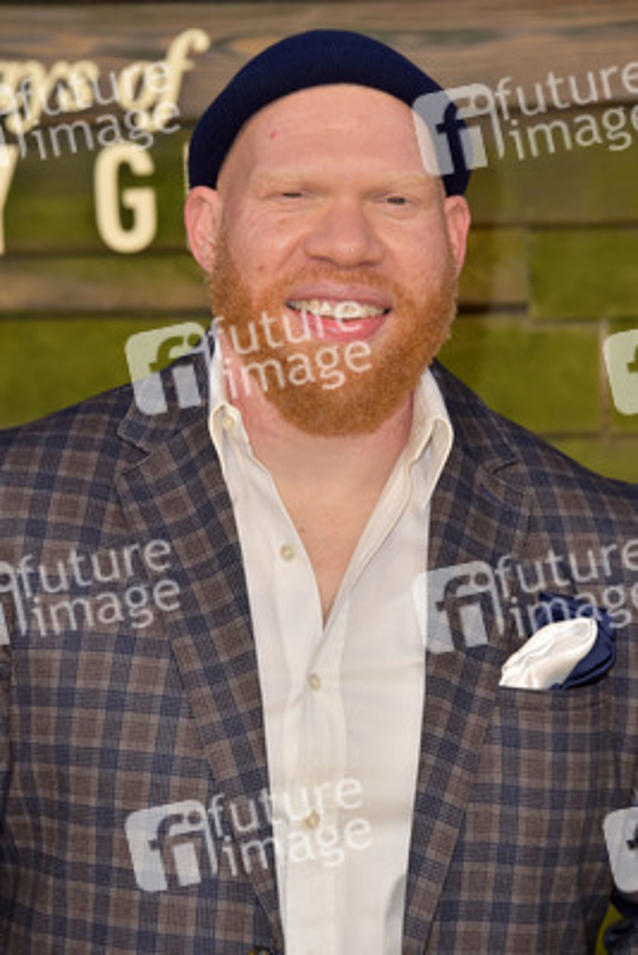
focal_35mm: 150
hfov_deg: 9.2
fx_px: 3984
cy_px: 478
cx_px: 319
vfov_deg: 13.7
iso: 320
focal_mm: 150
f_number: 7.1
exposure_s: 1/250
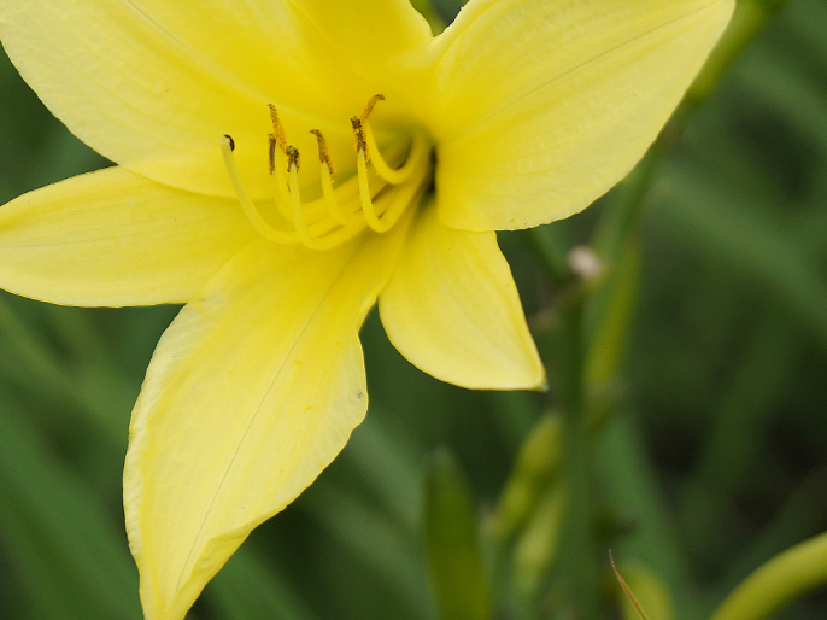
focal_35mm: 139
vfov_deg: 10.7
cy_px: 195
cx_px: 245
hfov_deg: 14.2
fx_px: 3316
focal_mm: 55
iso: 100
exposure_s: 1/200
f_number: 6.3
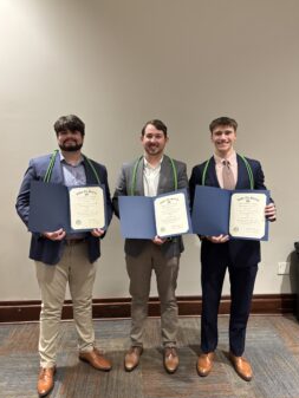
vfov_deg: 65.3
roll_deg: +0.5
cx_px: 146
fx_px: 311
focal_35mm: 27
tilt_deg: -6.8
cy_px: 204
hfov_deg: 51.4
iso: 400
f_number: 1.6
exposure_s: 1/40
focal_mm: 5.96
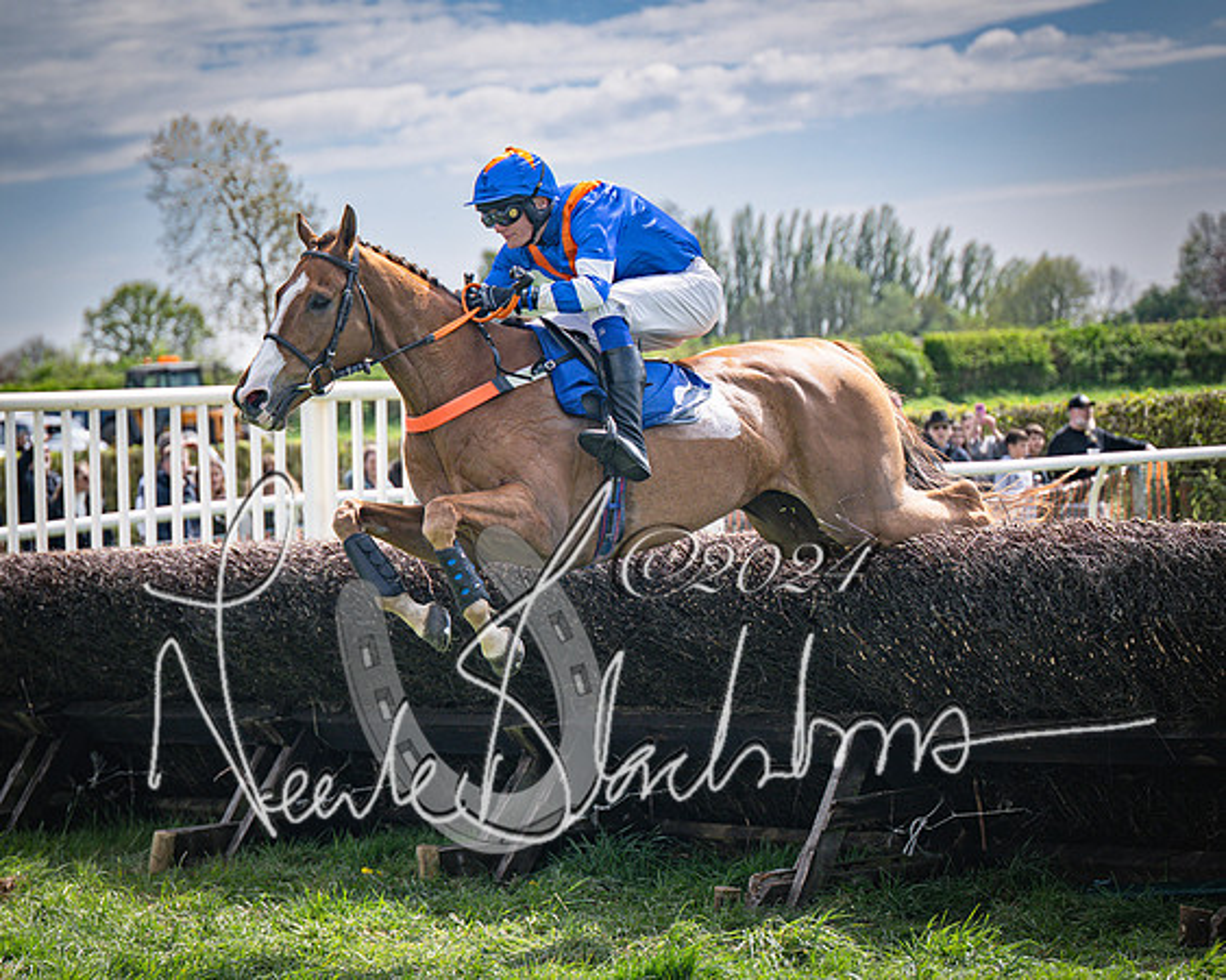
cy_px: 505
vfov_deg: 11.4
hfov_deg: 14.3
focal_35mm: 135
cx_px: 653
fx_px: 4897
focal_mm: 98
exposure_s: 1/2500
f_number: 4
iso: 200
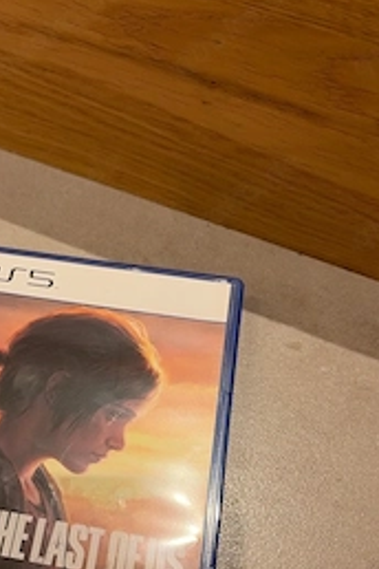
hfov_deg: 31.2
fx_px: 663
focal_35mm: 42
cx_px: 84
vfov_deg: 45.5
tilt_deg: -63.3
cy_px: 393
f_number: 1.6
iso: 64
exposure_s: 1/50
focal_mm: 5.96
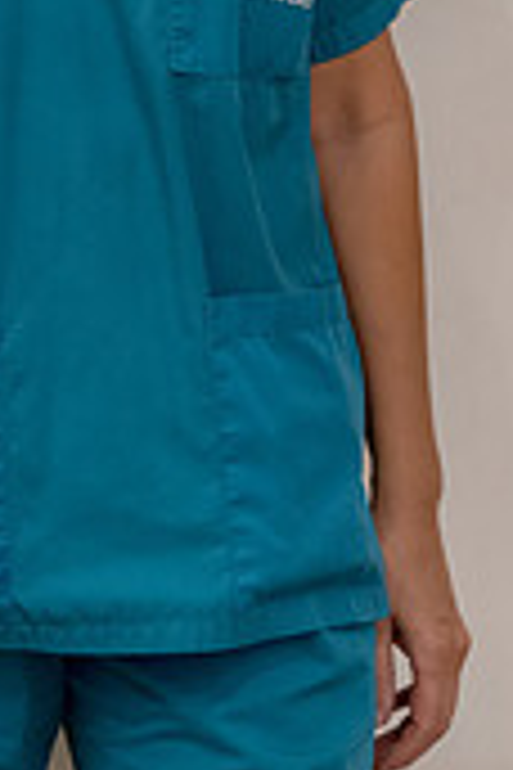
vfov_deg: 7.8
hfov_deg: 5.2
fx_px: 5621
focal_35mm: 263
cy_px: -180
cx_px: 50
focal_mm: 100
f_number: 4
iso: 5000
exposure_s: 1/80
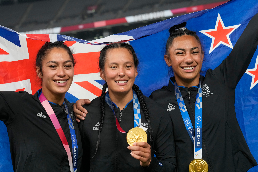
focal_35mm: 88
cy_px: 87
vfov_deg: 15.5
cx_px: 125
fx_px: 631
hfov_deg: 23.1
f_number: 6.3
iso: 3200
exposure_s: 1/640
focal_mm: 82
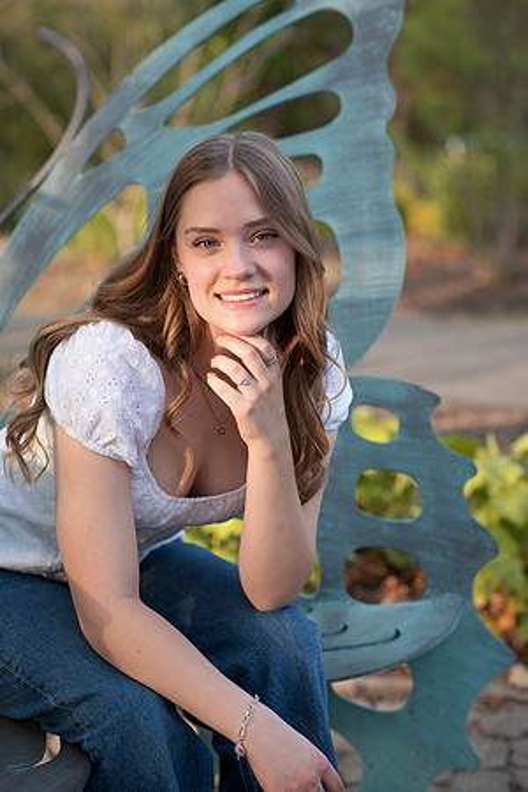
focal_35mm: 85
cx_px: 264
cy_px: 396
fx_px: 1870
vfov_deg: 23.9
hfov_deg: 16.1
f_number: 3.2
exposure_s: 1/200
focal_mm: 85
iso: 160
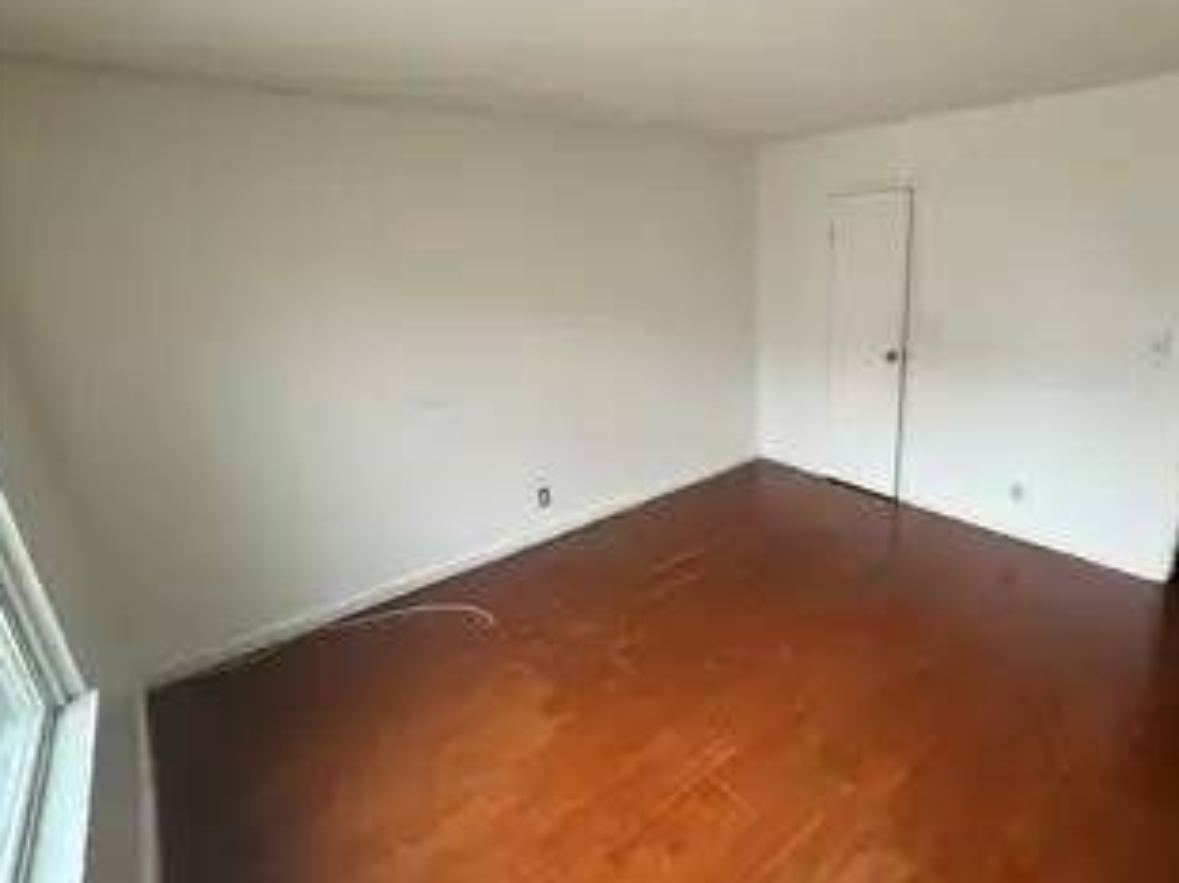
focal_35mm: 18
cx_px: 735
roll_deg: +1.4
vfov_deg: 71.5
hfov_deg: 86.1
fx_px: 613
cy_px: 424
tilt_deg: -16.8
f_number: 2.2
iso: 125
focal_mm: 2.22
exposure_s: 1/99
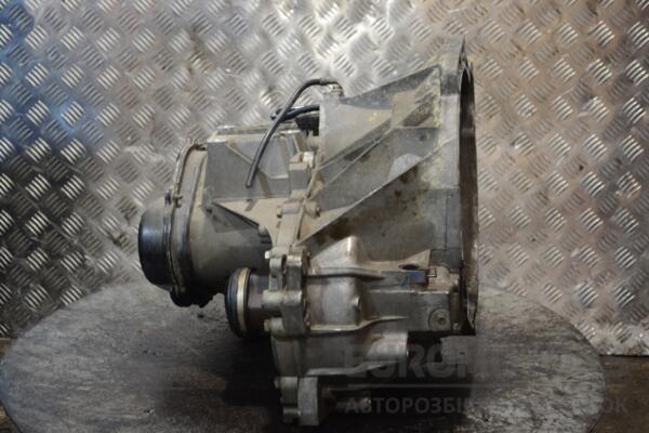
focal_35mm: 60
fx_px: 1082
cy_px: 216
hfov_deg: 33.4
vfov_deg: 22.6
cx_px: 324
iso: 720
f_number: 5.3
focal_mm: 40
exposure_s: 1/30
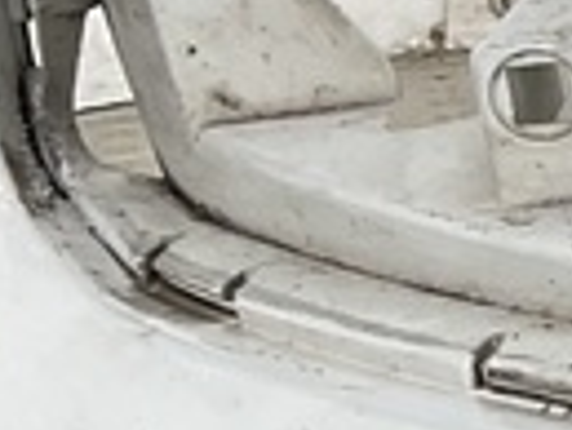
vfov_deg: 6.5
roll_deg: +2.8
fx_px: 3754
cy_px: 426
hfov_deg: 7.3
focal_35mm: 227
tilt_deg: -14.1
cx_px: 1973
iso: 16
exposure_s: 1/122
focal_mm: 3
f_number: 1.8
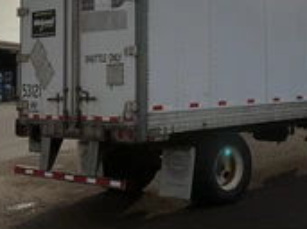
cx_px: 275
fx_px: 603
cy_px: 38
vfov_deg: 21.3
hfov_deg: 27.6
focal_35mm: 68
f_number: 1.8
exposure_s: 1/4065
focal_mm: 3
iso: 25
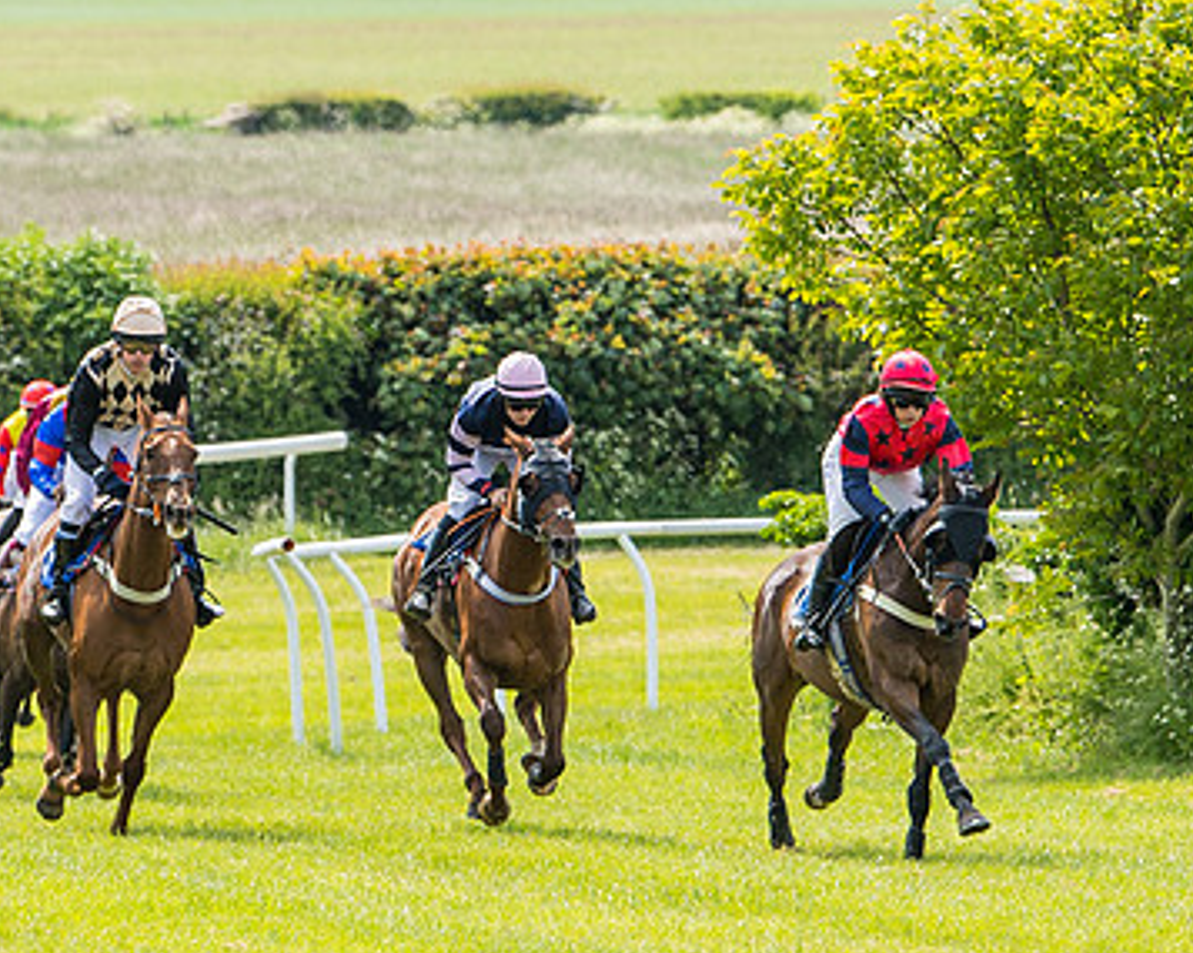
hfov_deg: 4.1
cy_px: 578
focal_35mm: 478
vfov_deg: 3.2
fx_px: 16863
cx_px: 613
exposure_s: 1/1000
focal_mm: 155
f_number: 4
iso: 200
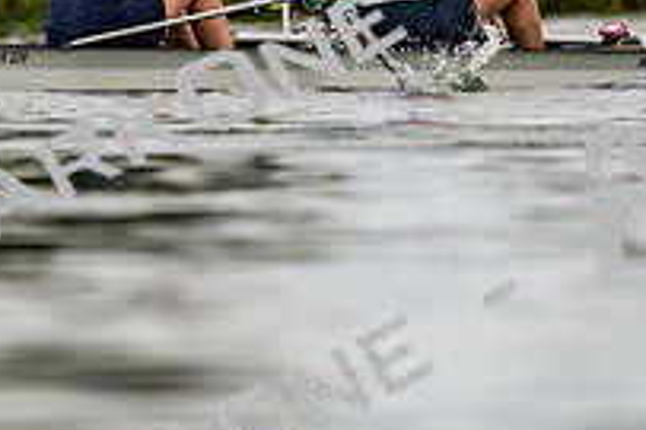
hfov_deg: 1.2
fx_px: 30767
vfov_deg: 0.8
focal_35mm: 1716
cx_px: 312
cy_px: -27
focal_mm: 600
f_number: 6.3
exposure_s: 1/2000
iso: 320
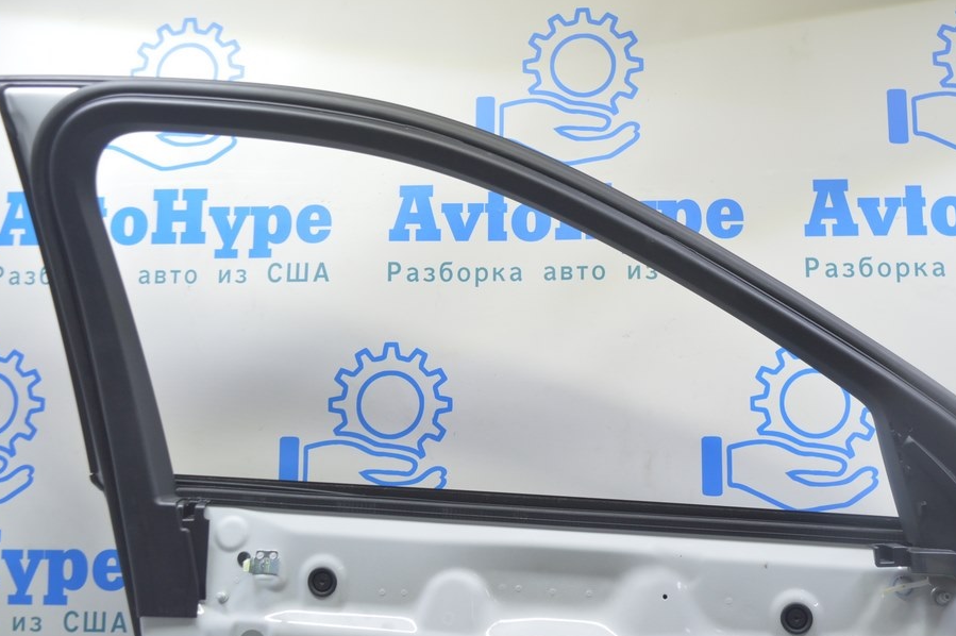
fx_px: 1088
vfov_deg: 32.6
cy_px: 299
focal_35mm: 41
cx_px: 529
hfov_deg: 47.4
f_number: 5.6
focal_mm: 24
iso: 400
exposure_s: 1/20
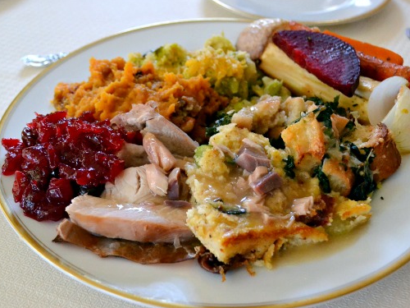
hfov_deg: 42.0
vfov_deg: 32.2
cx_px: 224
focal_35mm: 45
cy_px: 162
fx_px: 533
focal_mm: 26
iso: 3200
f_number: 4.2
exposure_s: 1/60
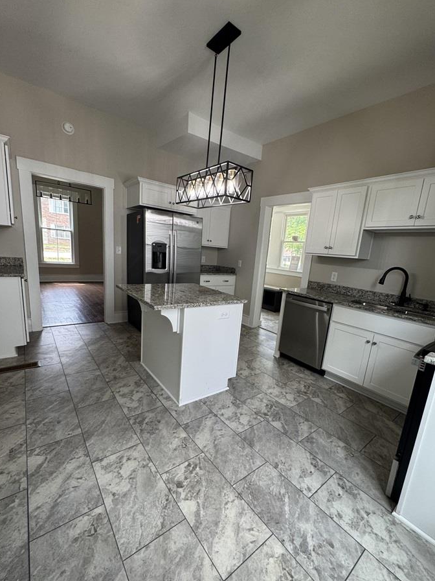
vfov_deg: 98.1
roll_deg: -6.0
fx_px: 251
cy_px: 305
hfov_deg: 81.7
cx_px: 225
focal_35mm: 15
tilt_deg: -12.2
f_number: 2.2
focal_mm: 2.22
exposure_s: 1/120
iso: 160
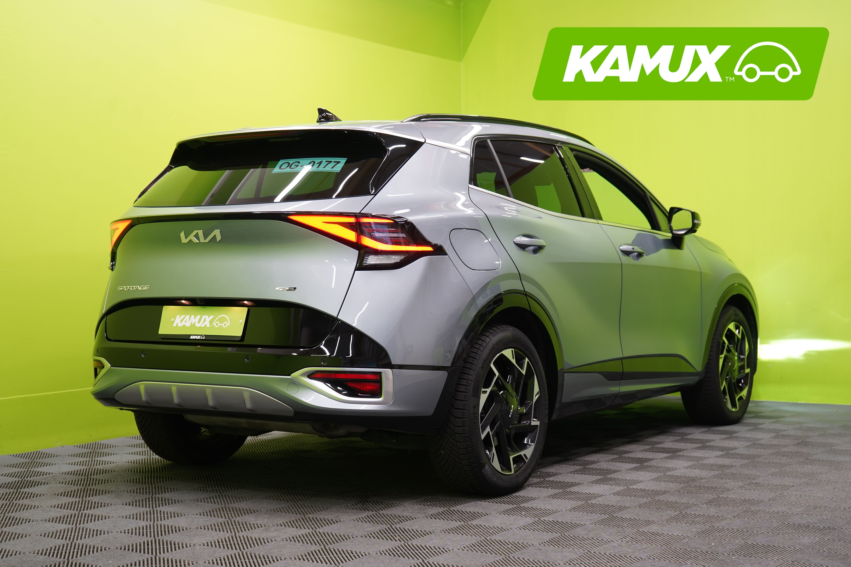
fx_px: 1253
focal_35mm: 53
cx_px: 426
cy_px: 284
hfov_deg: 37.5
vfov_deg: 25.5
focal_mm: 53
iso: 400
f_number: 5
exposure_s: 1/25
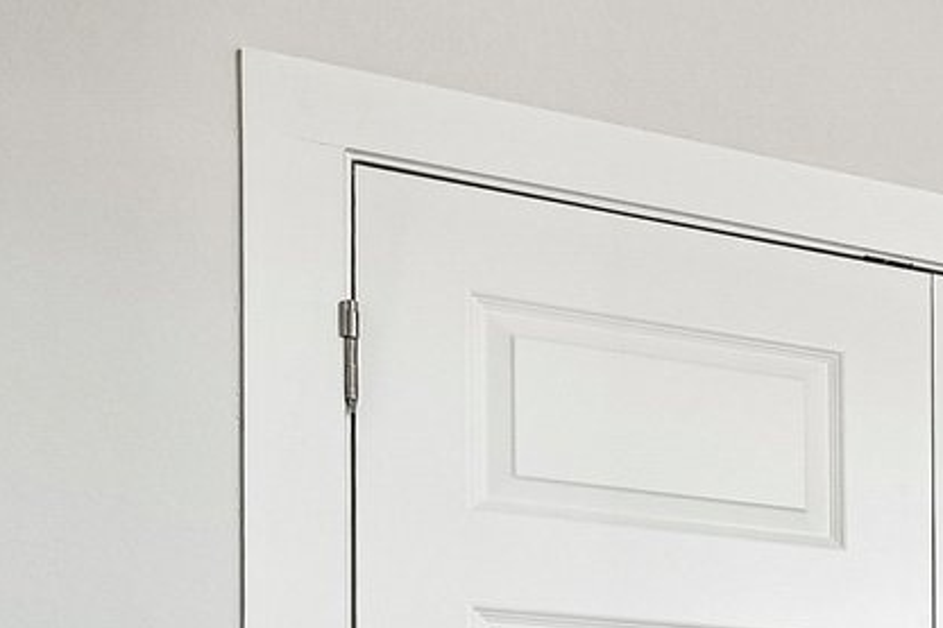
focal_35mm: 69
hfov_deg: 20.9
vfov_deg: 17.5
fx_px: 1807
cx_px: 1662
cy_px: 965
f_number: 8
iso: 220
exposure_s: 1/15
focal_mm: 14
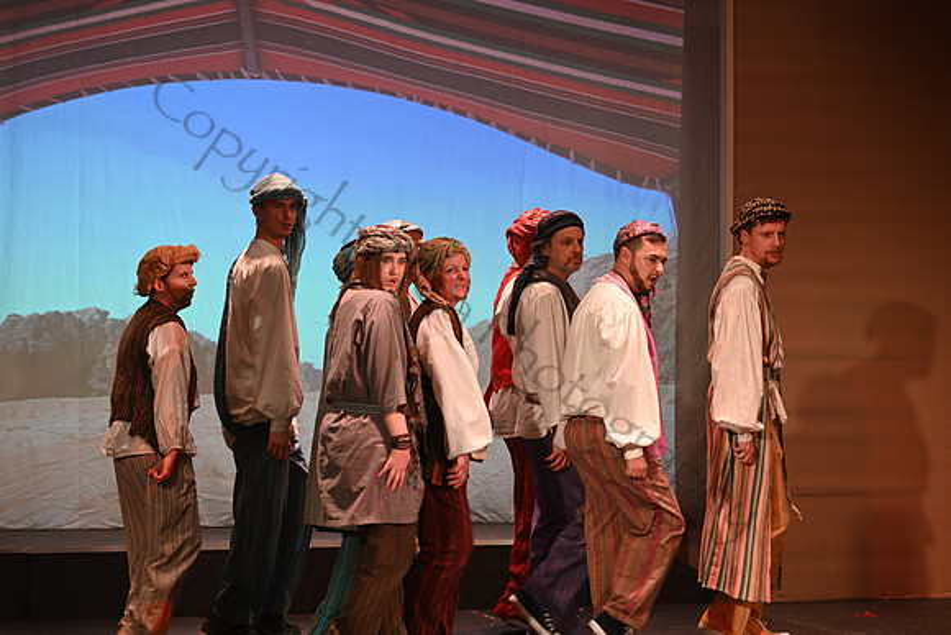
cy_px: 318
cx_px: 476
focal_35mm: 122
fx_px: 3223
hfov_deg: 16.8
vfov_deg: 11.2
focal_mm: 122
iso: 640
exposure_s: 1/80
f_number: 2.8
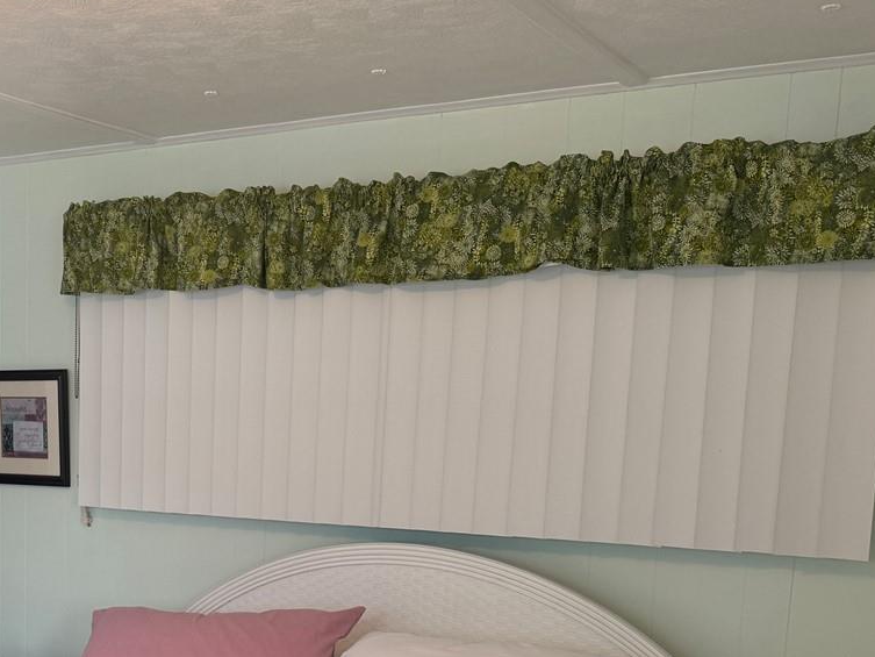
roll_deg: -1.0
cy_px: 595
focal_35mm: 51
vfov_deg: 27.5
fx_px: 1289
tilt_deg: -8.4
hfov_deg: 35.5
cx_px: 108
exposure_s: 1/121
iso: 80
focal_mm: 6.76
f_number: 1.78
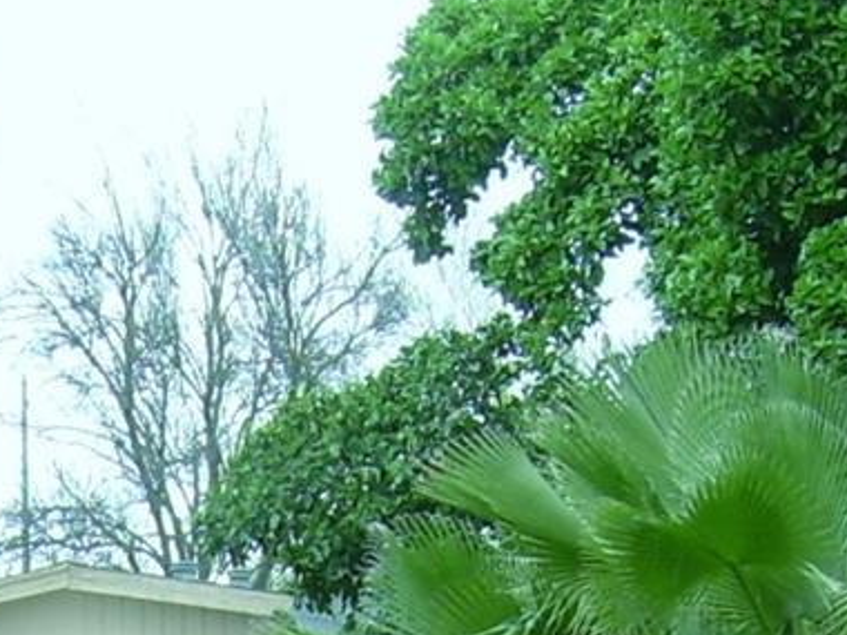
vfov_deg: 9.3
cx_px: -74
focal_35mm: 150
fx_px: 3670
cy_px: 1217
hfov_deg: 12.9
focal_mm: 6.3
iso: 50
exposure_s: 1/92.5
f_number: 2.8
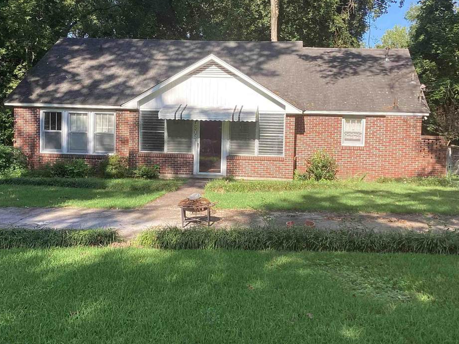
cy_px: 138
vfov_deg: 33.5
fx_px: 570
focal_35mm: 43
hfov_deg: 43.9
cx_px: 223
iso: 25
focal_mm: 3.3
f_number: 2.4
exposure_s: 1/302
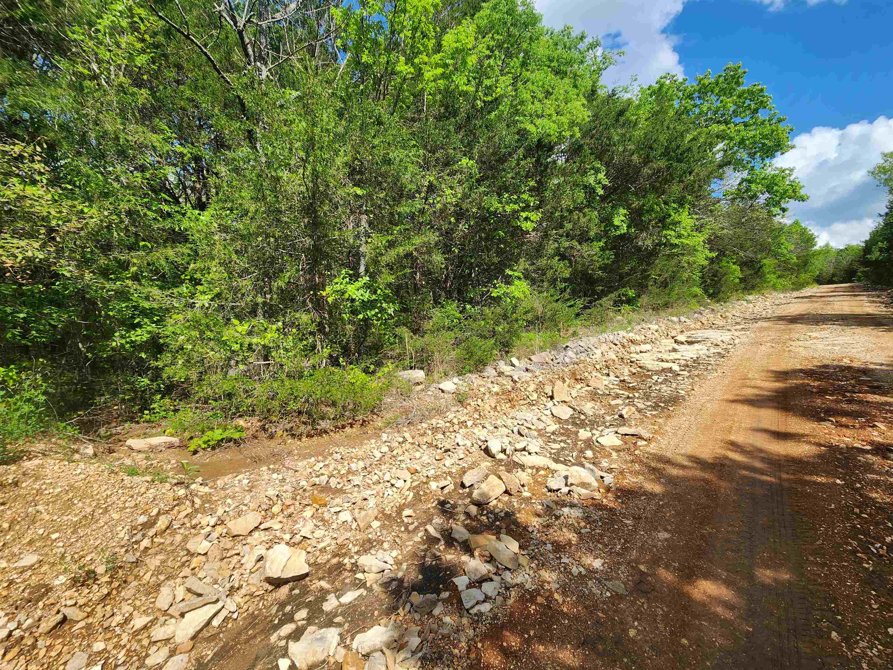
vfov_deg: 89.9
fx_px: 335
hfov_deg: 106.2
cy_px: 335
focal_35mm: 13
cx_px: 446
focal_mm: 2.2
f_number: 2.2
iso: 50
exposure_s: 1/1212
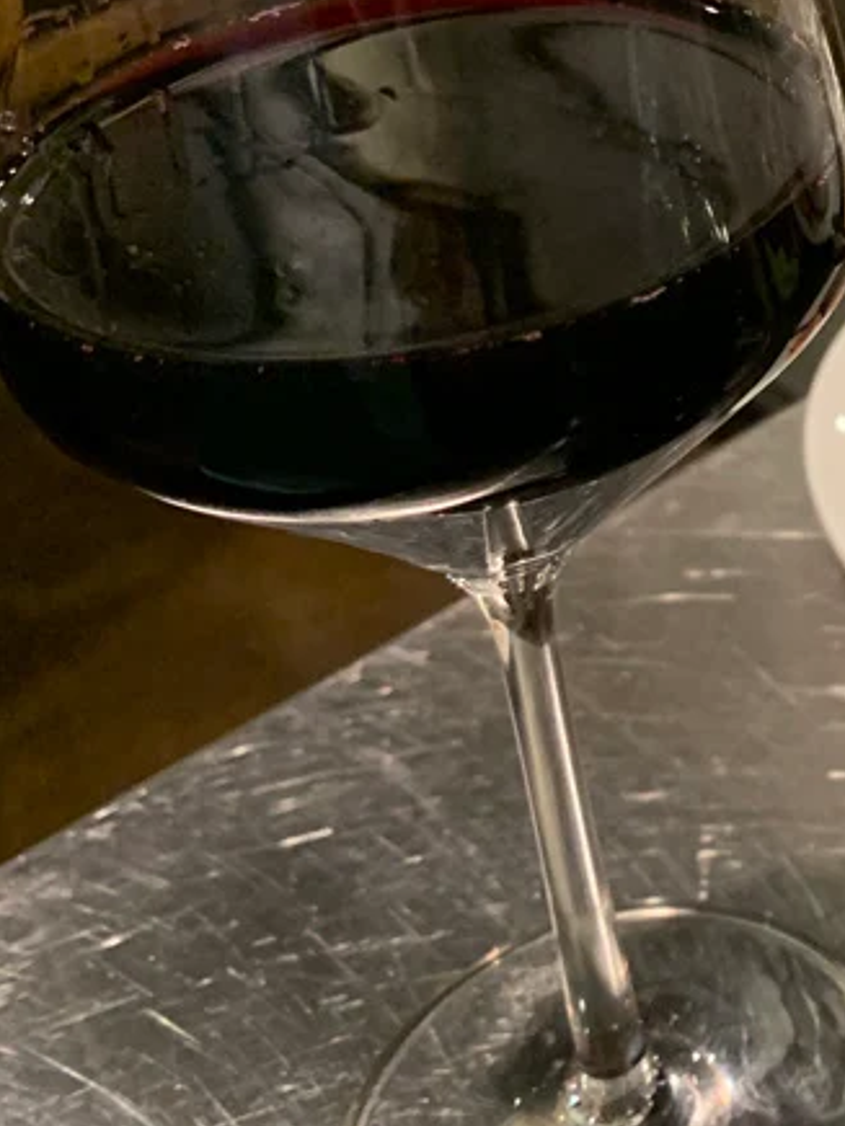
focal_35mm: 61
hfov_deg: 22.3
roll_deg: +3.0
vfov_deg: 30.8
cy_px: 196
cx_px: 990
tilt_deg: -28.0
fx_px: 1985
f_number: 1.8
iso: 500
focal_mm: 4.25
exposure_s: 1/30
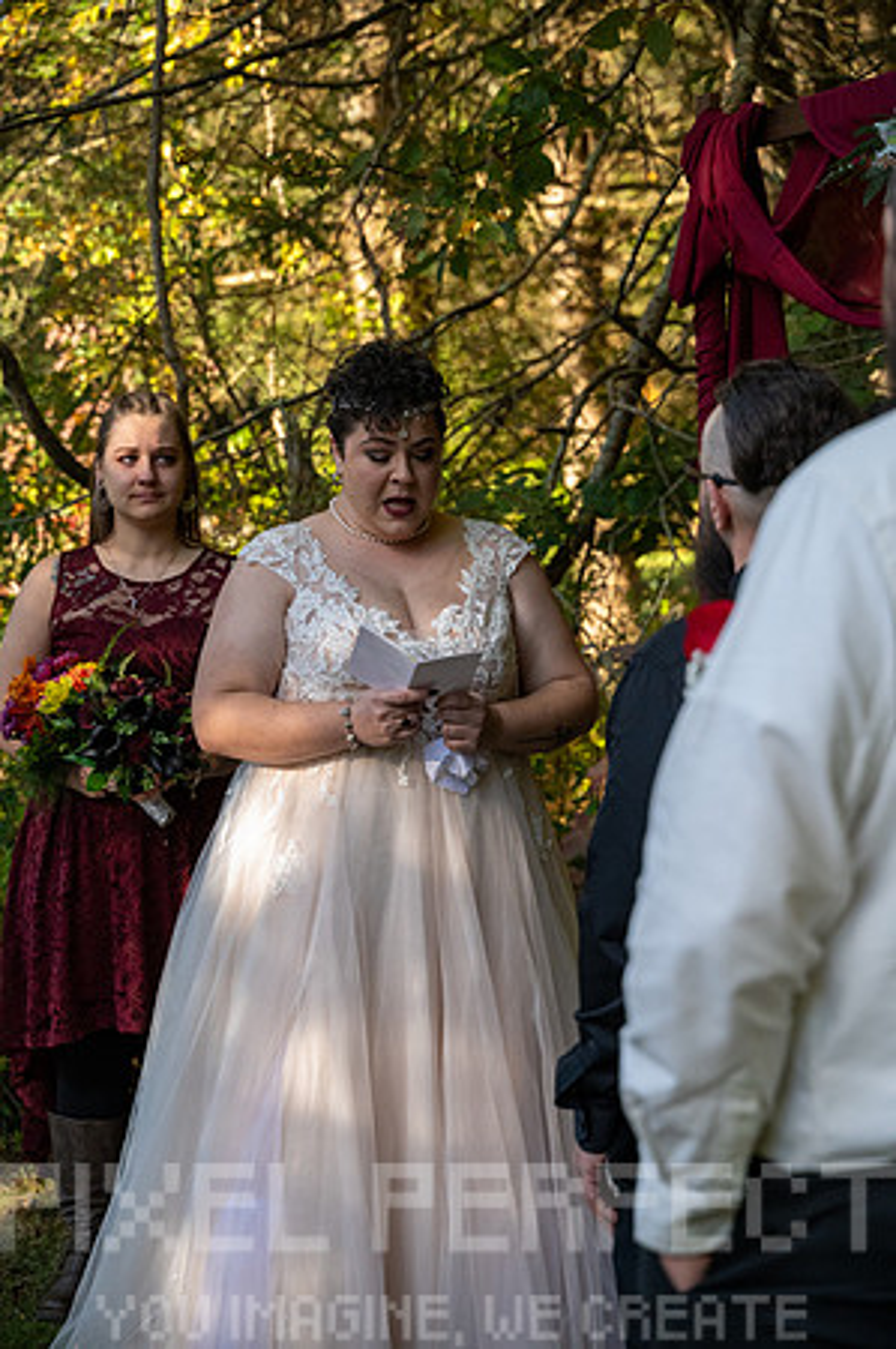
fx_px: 2806
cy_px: 674
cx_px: 448
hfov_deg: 18.1
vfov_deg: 27.0
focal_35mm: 75
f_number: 4
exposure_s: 1/8000
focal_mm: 75
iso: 6400
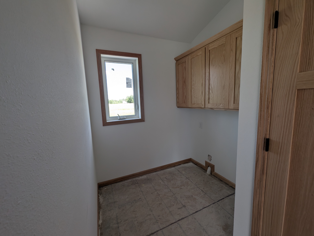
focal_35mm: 13
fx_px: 118
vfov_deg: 90.1
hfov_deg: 106.1
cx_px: 157
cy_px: 118
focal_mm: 1.95
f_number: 2.2
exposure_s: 1/173
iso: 45
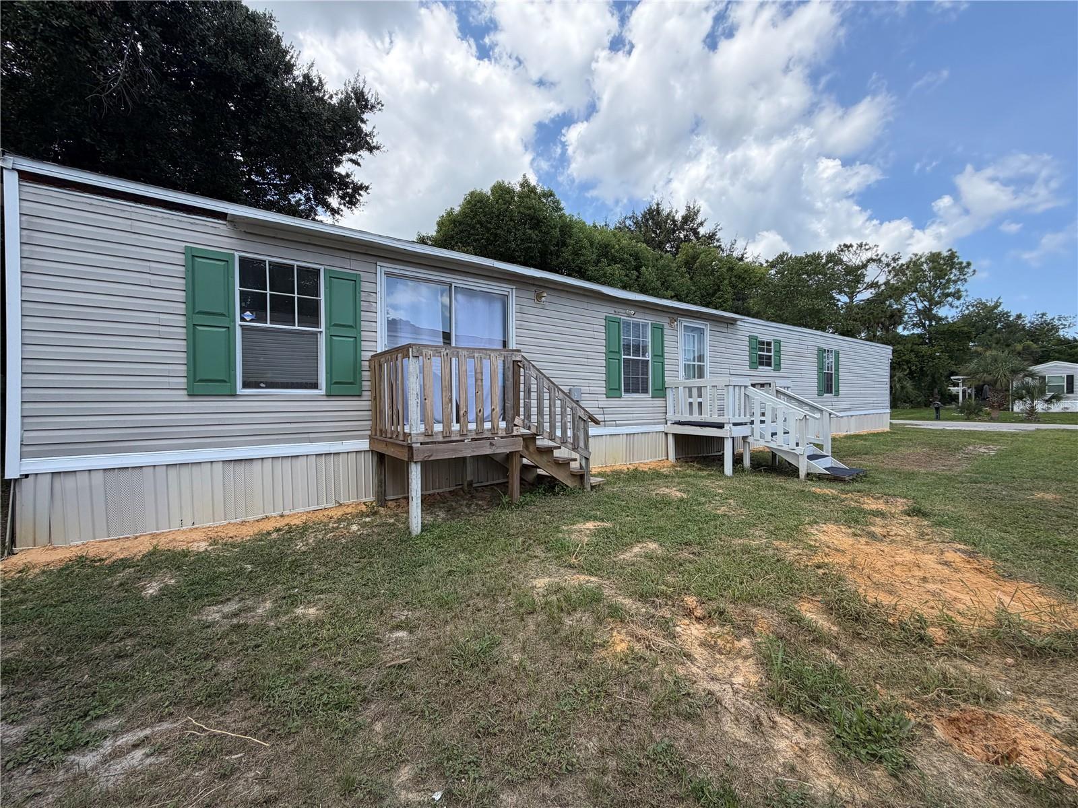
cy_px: 404
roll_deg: +0.5
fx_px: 436
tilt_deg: -0.7
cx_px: 539
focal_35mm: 14
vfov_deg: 85.7
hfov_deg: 102.1
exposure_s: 1/770
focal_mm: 2.22
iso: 40
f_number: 2.2
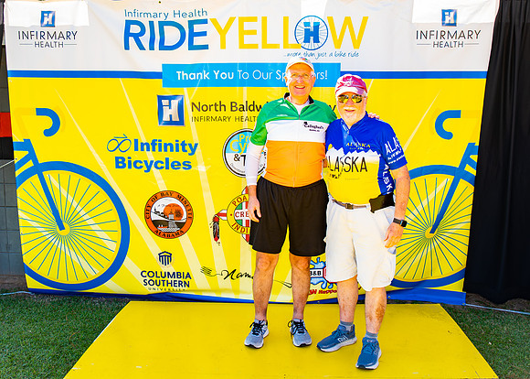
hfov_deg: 49.9
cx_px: 269
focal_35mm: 38
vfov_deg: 36.8
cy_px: 172
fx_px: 569
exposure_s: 1/200
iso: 100
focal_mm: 30
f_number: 2.8
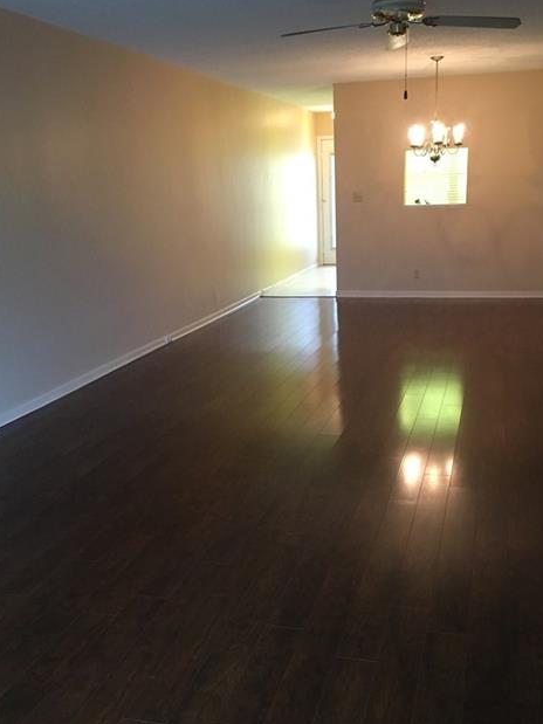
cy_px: 409
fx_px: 753
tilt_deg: -15.7
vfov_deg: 51.2
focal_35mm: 36
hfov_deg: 39.6
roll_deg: +1.7
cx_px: 295
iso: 200
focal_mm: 4.15
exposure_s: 1/30
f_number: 2.2
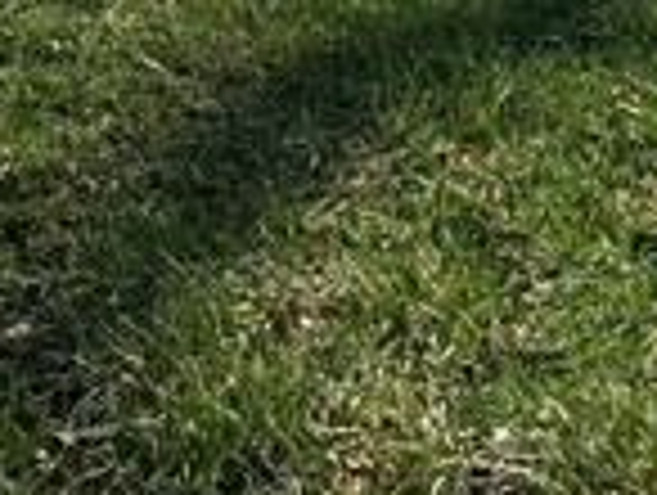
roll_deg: -4.7
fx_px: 3194
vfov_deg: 8.6
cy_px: -324
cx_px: -576
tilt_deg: -0.4
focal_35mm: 168
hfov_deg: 10.9
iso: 80
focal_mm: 6.76
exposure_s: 1/3279
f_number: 1.78
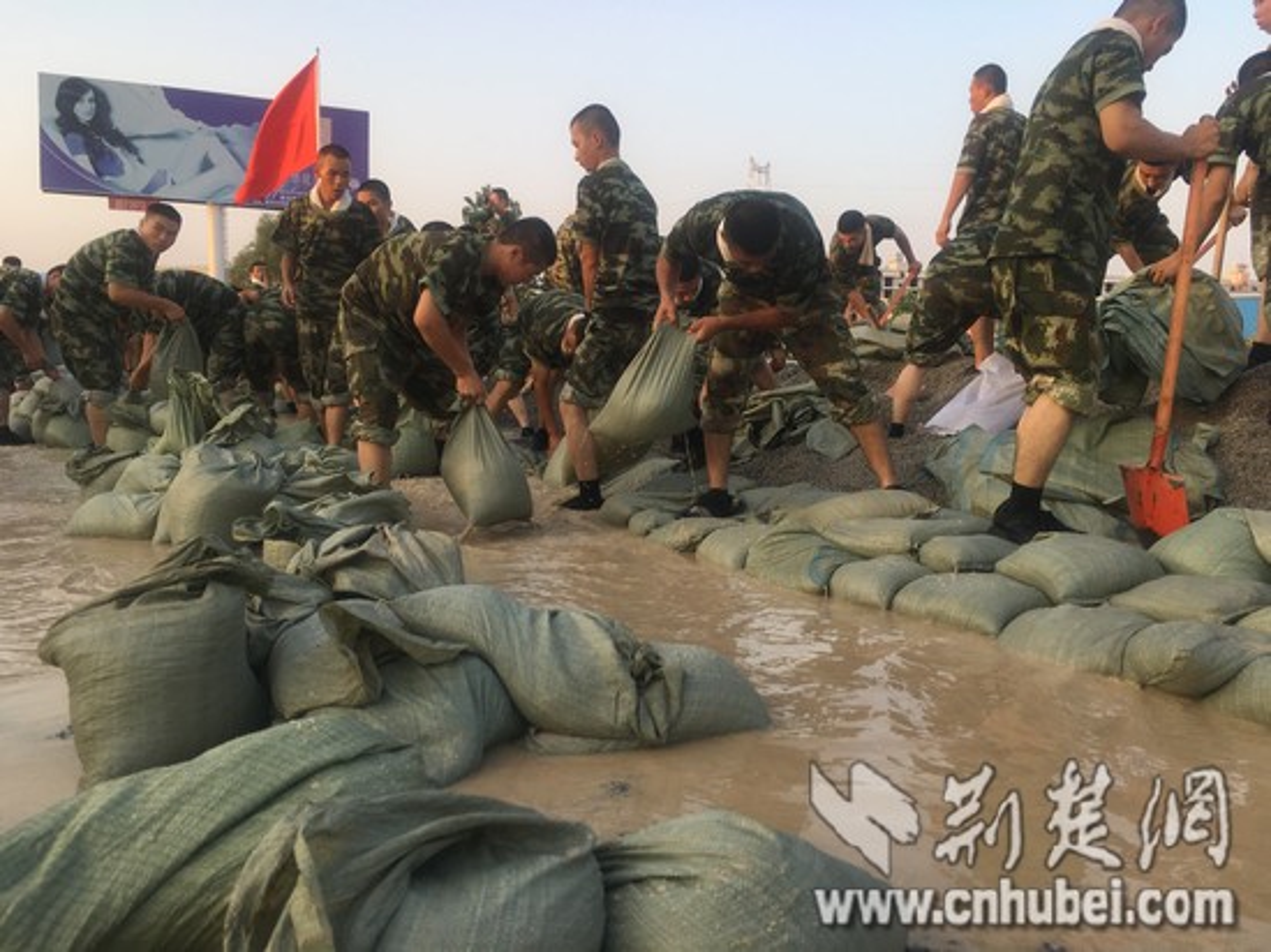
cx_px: 636
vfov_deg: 48.2
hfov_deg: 61.7
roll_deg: -0.8
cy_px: 476
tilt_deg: -5.2
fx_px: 1064
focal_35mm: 29
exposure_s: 1/255
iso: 25
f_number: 2.2
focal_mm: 4.15
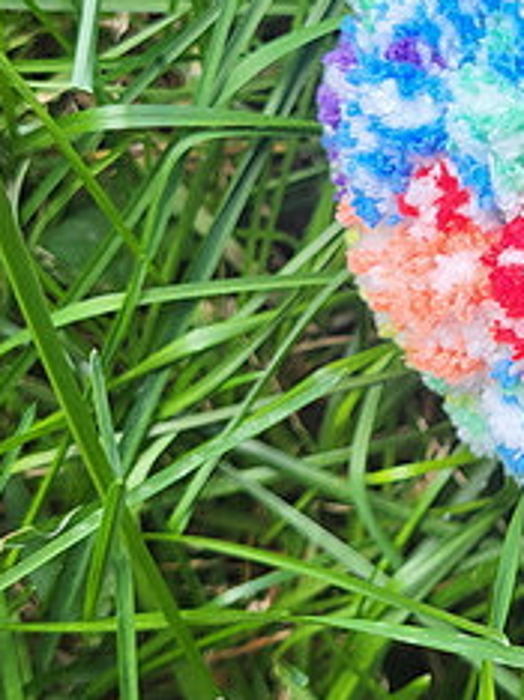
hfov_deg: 19.5
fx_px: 1436
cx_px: 618
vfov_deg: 27.2
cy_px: 200
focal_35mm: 71
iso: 40
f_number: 1.8
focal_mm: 5.4
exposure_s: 1/497
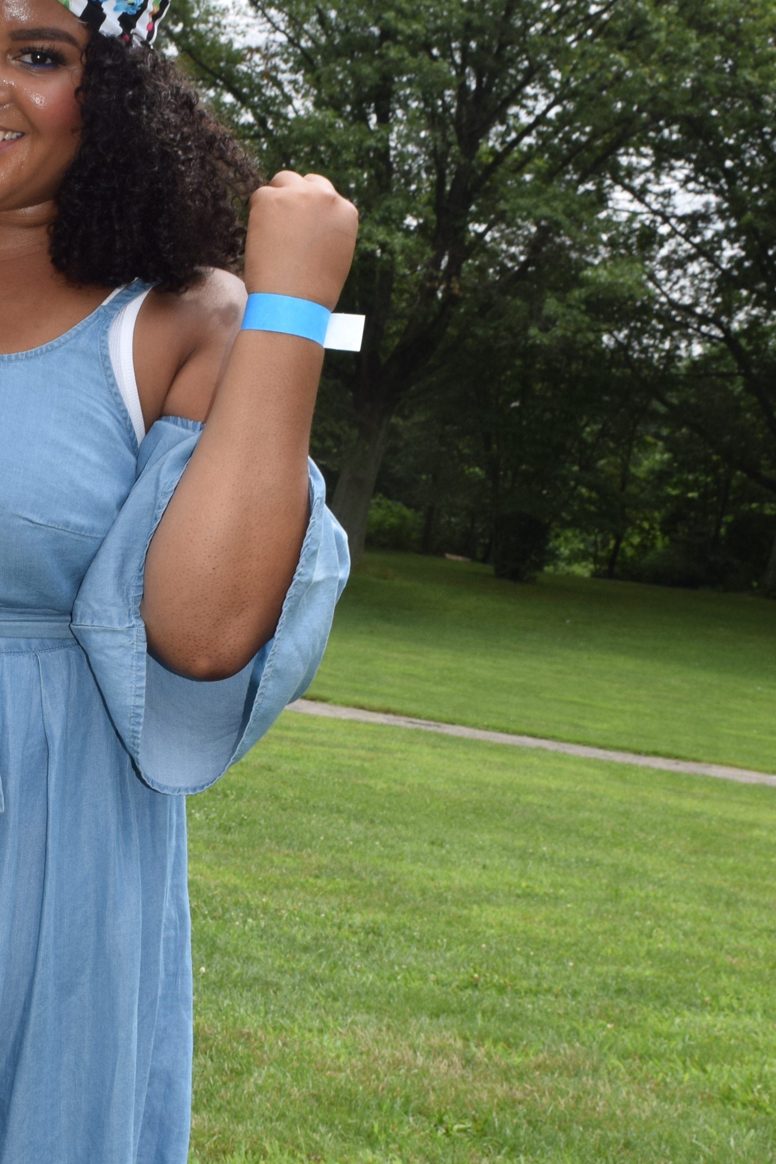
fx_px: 2005
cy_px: 696
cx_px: -22
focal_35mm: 62
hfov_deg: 21.1
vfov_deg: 32.3
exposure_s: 1/200
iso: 100
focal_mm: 18
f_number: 10
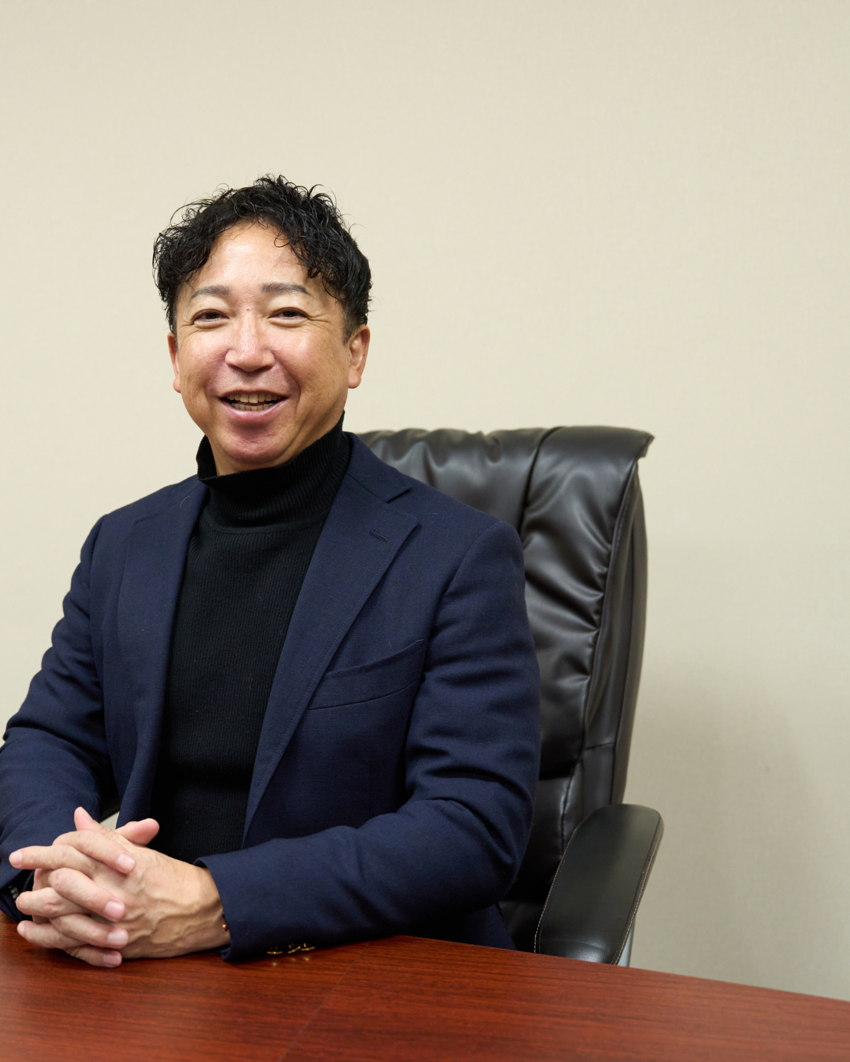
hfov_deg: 31.3
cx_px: 296
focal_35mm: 48
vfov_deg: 38.8
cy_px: 531
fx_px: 1509
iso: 2000
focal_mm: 34
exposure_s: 1/320
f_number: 2.8
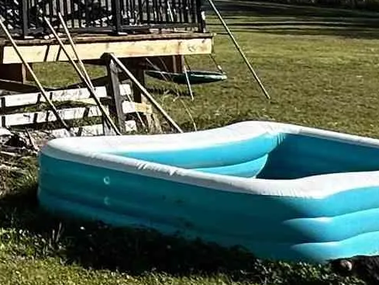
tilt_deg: +8.5
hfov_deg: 15.0
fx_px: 964
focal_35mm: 88
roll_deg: +0.0
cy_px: -165
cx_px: -498
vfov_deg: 15.3
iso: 40
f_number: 2.2
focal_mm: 2.22
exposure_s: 1/1453
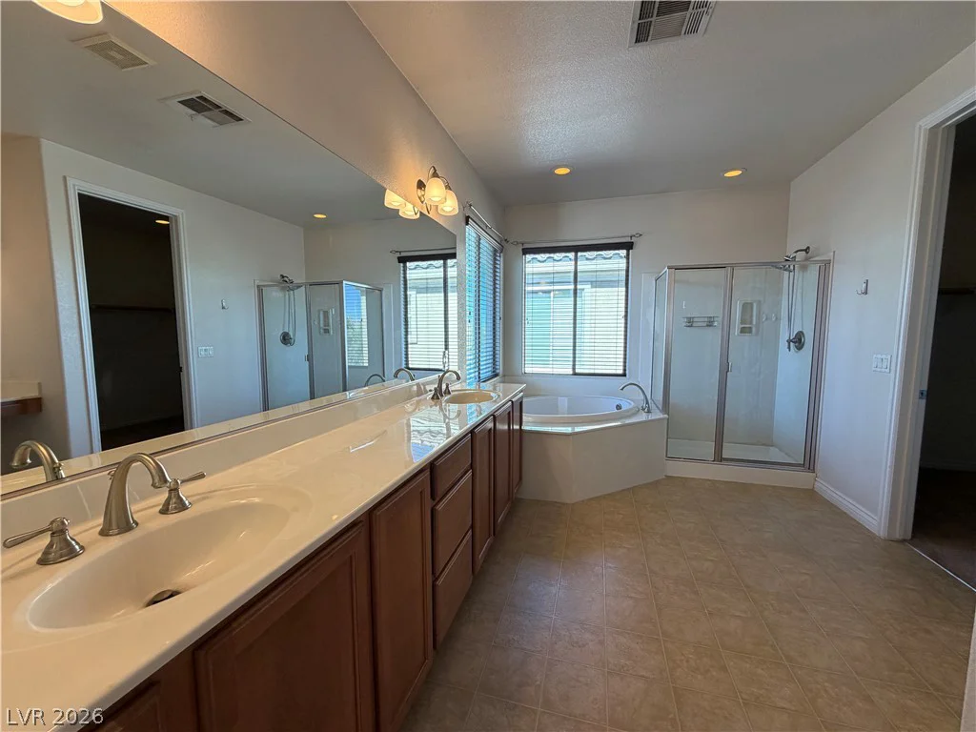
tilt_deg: -5.6
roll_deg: +0.0
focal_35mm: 14
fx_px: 395
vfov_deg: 85.7
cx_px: 488
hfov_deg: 102.1
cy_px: 366
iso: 125
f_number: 2.2
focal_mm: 2.22
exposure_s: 1/120
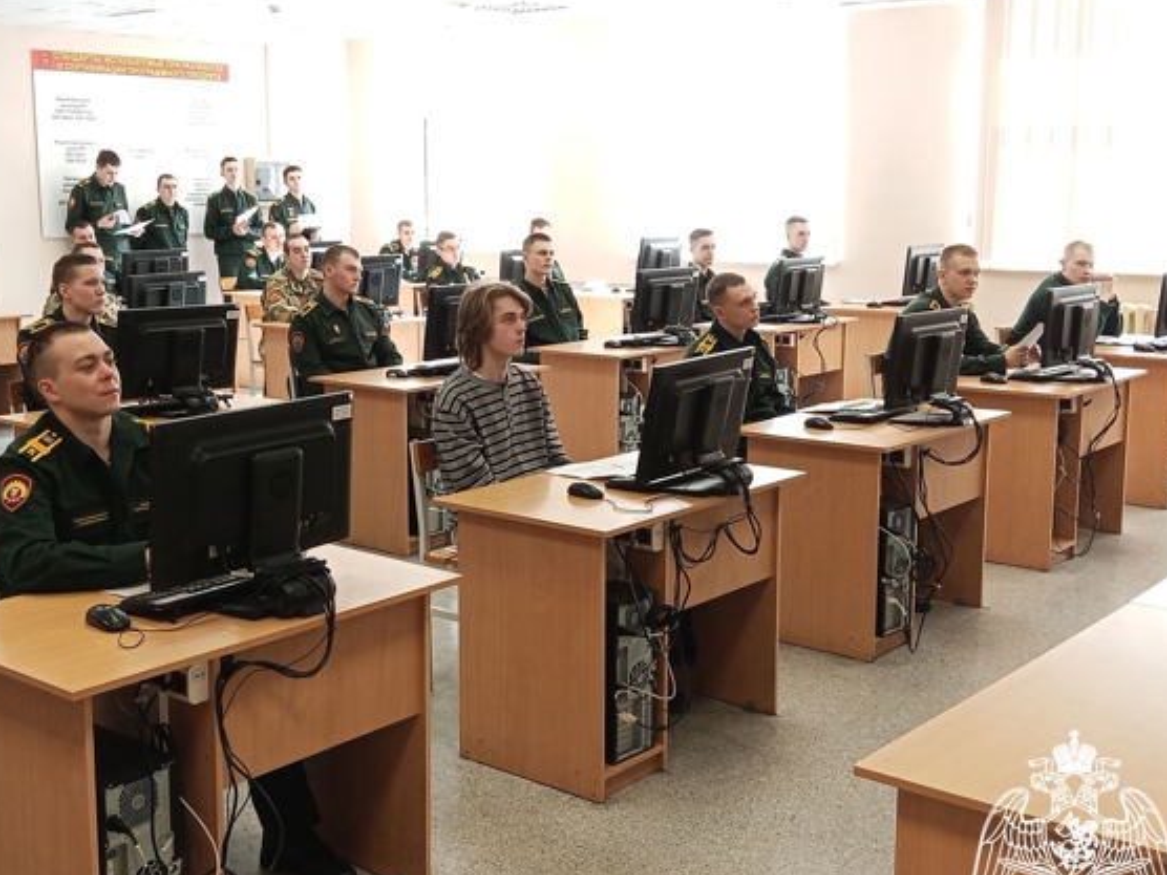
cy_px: 432
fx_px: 1416
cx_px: 503
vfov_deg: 34.3
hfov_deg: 44.7
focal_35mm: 42
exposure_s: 1/100
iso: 320
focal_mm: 3.98
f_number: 1.8
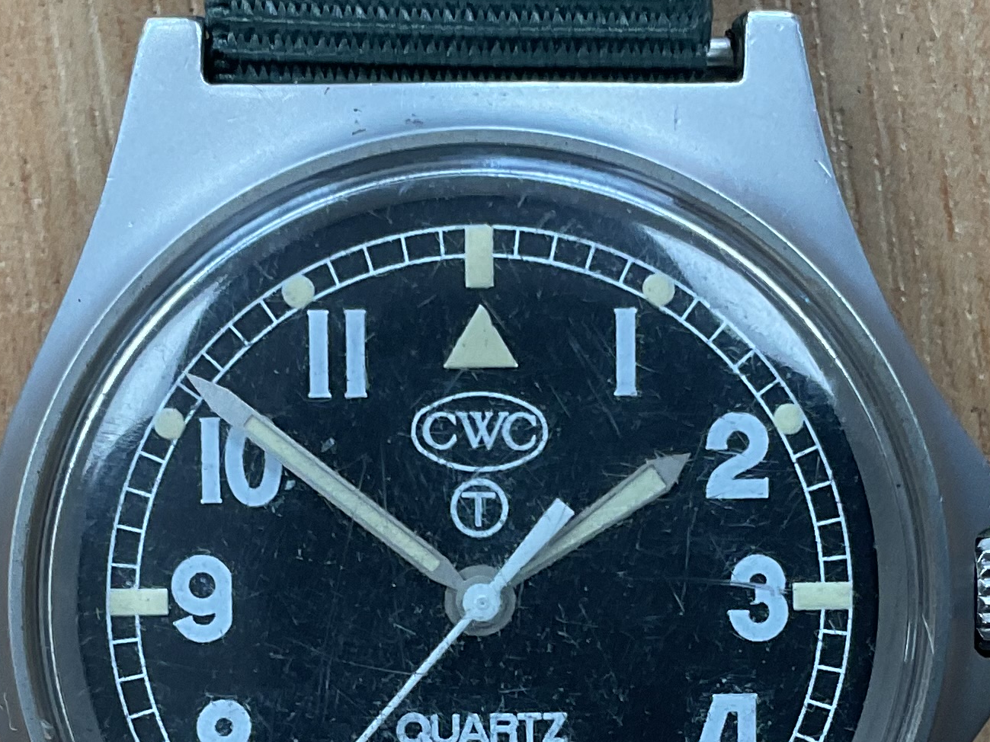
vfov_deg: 16.3
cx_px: 525
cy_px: 576
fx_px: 2574
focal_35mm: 90
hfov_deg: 21.8
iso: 40
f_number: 1.8
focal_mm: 3
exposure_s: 1/100
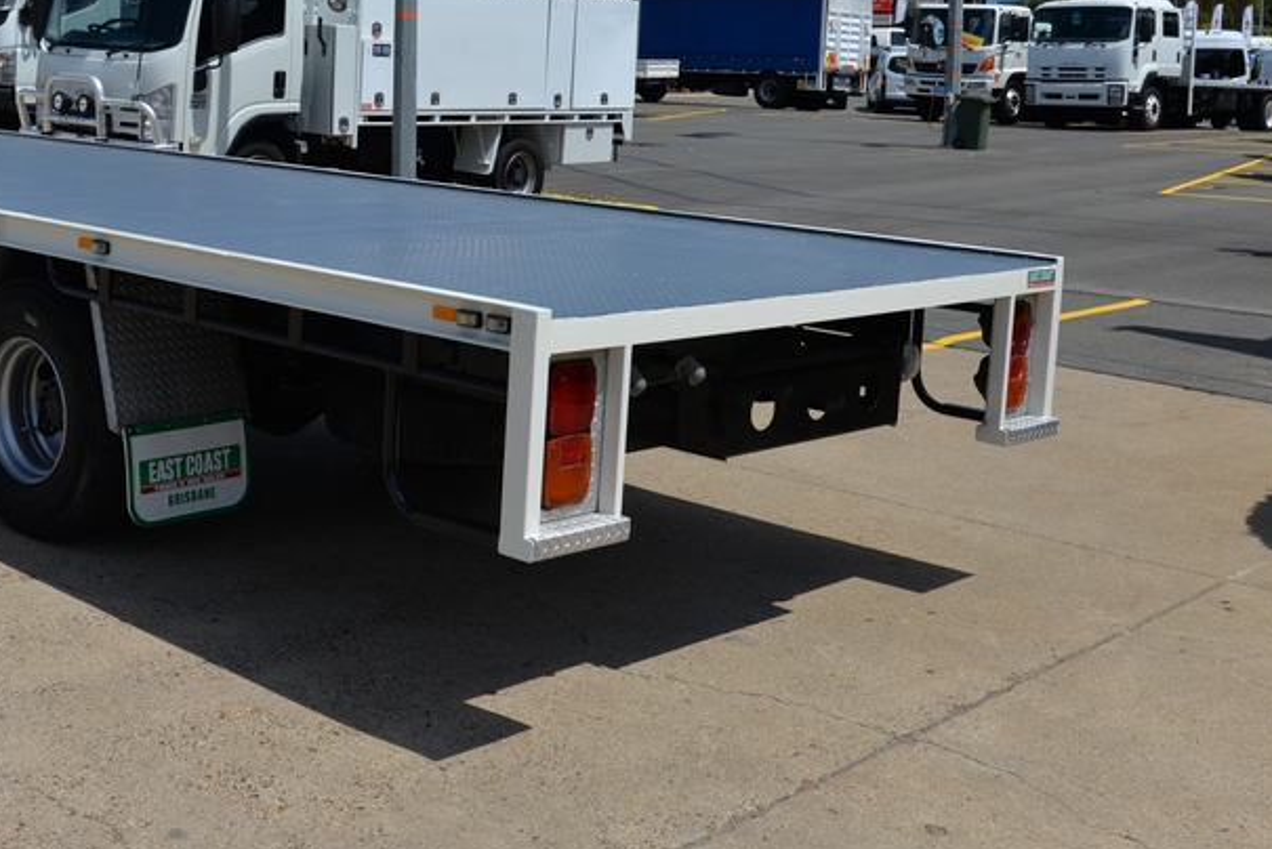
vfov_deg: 26.2
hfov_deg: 37.7
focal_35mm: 51
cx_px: 292
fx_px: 1803
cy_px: 204
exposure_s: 1/400
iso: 100
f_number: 10
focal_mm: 30
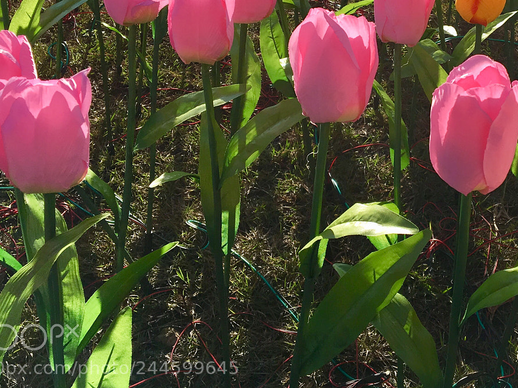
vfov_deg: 27.4
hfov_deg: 35.8
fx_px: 778
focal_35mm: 52
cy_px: 66
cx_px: 400
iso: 25
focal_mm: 4.15
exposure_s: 1/1083
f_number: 2.2
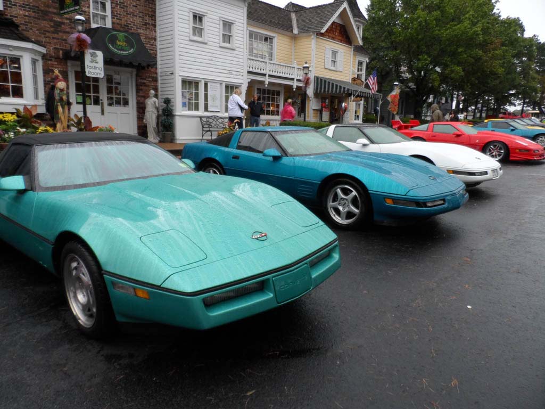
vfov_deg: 56.8
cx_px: 272
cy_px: 204
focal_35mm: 24
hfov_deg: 71.6
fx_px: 378
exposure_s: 1/250
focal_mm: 4
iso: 80
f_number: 3.2
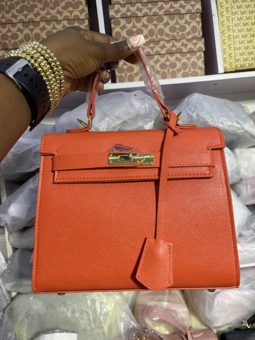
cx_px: 131
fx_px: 265
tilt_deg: -3.1
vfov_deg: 65.3
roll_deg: +6.8
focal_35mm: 27
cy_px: 167
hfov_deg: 51.4
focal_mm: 4.2
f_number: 1.6
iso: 32
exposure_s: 1/127
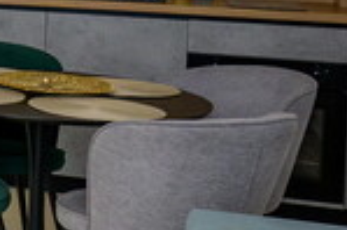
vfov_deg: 11.4
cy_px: -55
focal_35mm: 117
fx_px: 1126
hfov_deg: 13.7
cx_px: -426
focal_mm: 17
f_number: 4
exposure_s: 1/250
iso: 640
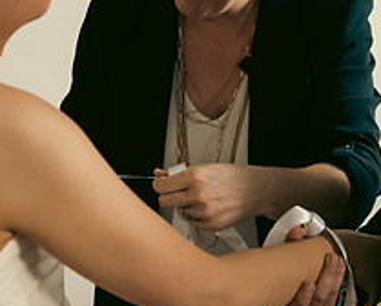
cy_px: 45
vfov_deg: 13.1
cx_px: 222
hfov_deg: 16.4
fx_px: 1322
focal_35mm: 117
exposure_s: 1/160
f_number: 3.5
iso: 800
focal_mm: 45
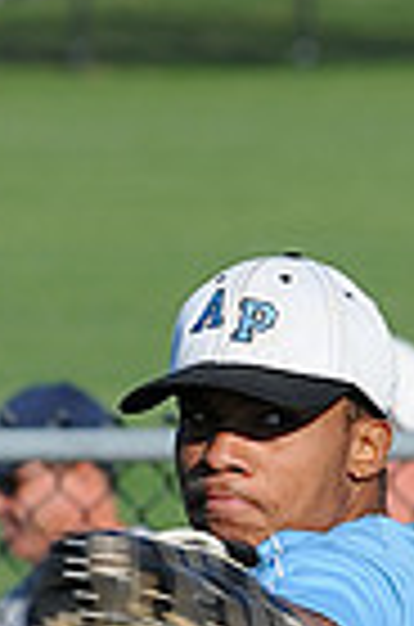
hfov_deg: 0.9
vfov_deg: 1.4
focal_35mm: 1459
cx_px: 209
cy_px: 869
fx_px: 25292
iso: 200
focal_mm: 300
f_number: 11
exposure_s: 1/320
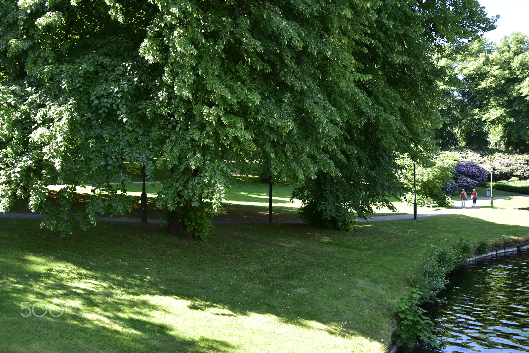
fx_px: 485
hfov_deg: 57.2
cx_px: 264
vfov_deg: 40.0
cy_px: 176
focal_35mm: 33
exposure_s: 1/100
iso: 250
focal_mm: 22
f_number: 5
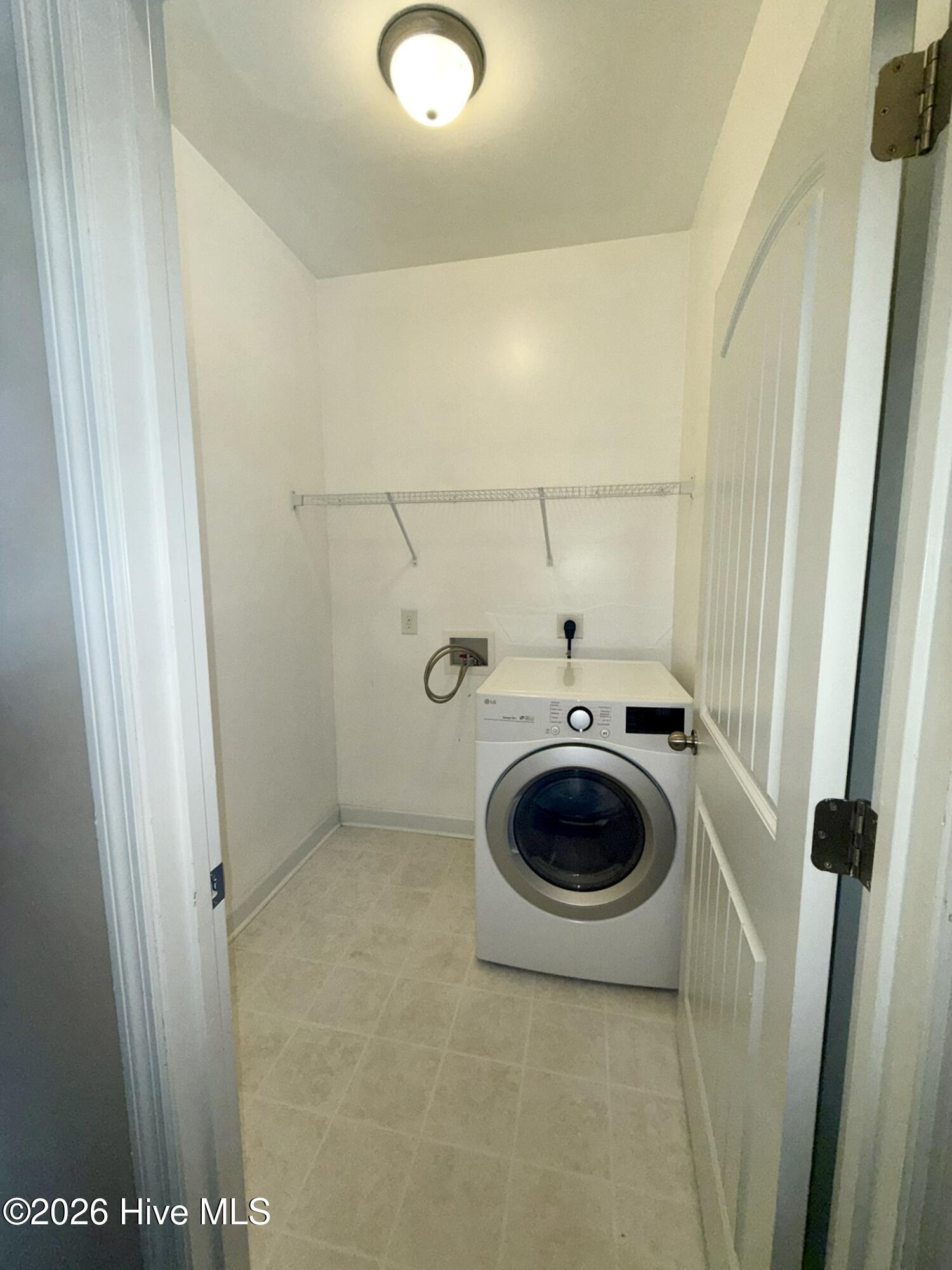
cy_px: 635
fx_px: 513
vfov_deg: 102.1
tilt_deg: -6.9
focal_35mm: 14
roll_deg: +0.4
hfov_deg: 85.7
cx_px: 476
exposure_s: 1/60
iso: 100
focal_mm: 2.22
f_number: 2.2
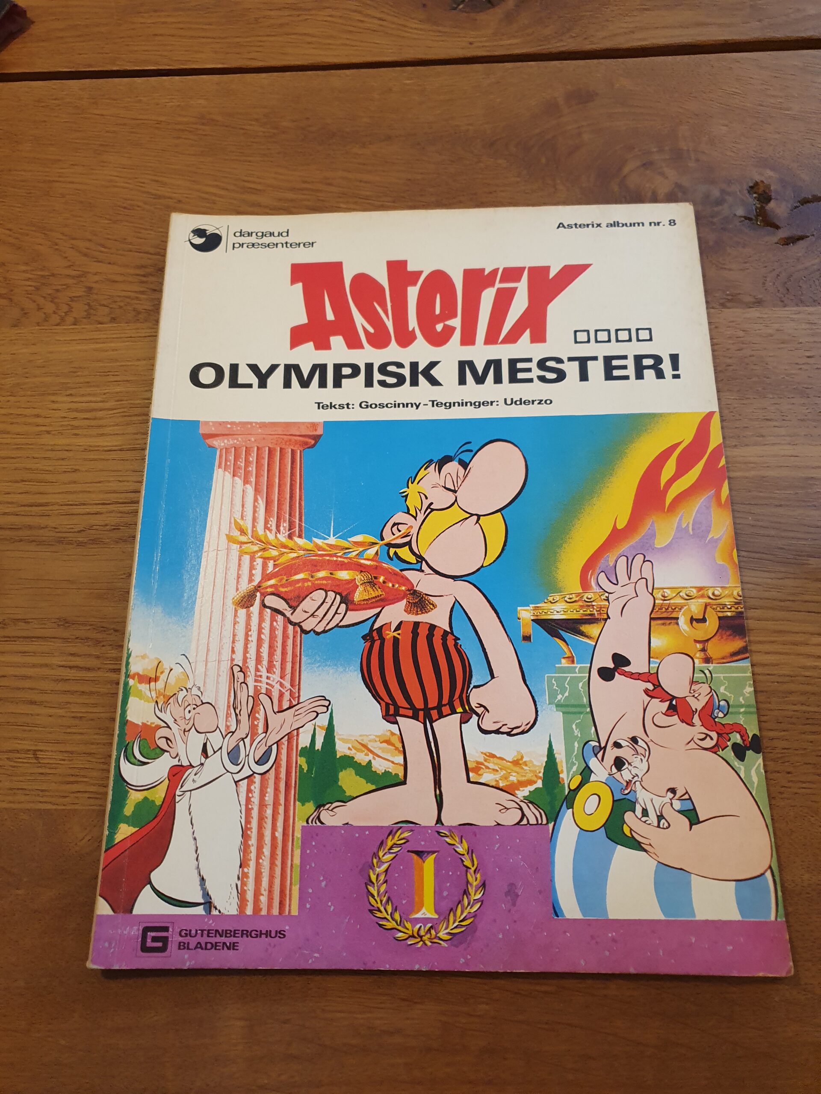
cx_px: 410
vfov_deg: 67.3
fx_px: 822
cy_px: 547
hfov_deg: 53.1
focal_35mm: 26
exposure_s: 1/50
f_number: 1.5
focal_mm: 4.32
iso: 250
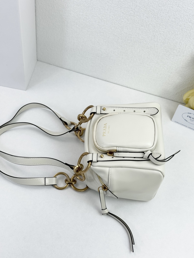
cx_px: 97
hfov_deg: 30.3
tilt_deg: -54.0
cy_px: 129
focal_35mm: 48
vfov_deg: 39.7
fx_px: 359
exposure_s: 1/1869
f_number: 1.78
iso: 64
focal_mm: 6.86
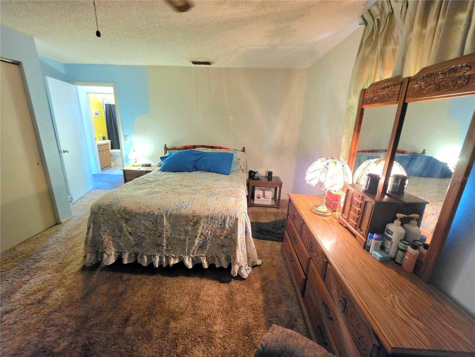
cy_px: 178
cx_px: 238
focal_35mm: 13
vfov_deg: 89.9
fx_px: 178
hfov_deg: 106.2
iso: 500
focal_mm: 2.2
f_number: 1.9
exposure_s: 1/60.2
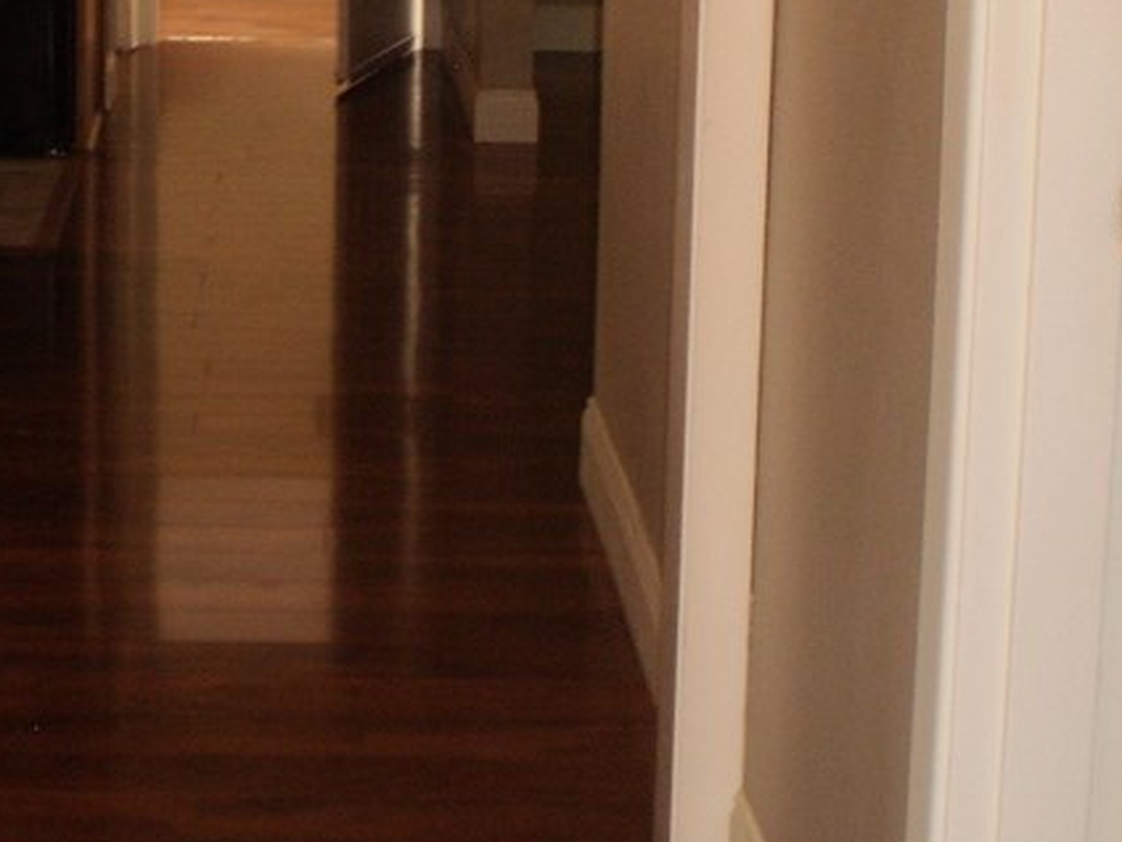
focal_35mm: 87
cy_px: 74
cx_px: 241
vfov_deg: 16.7
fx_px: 2820
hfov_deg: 22.2
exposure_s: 1/30
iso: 125
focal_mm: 6.3
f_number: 3.1
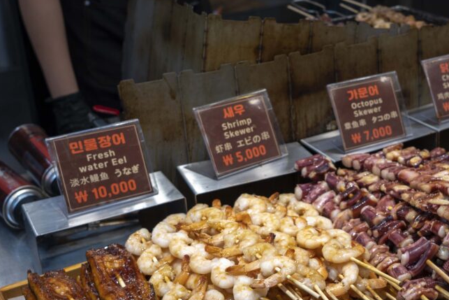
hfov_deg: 37.8
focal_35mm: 51
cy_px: 153
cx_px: 343
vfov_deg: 26.5
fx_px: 636
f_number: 4.5
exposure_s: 1/60
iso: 200
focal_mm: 32
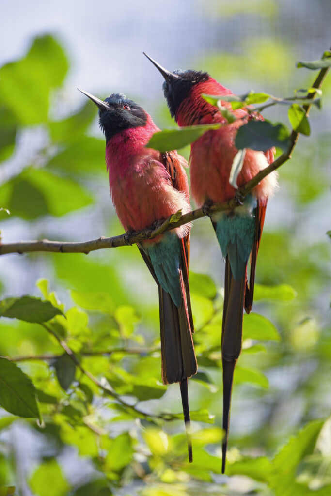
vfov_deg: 5.2
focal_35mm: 400
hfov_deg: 3.4
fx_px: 5514
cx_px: 166
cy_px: 248
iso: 900
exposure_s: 1/2000
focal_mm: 400
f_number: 4.5
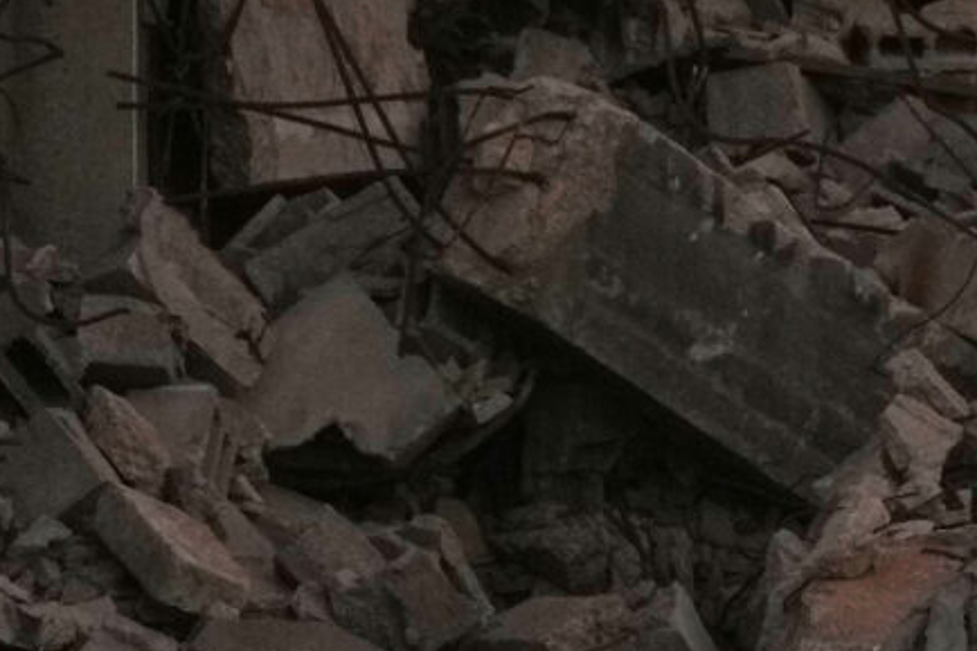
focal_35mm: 1091
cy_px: -136
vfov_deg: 1.3
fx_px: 29596
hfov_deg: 1.9
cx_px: 2062
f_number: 5.6
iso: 1000
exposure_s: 1/1250
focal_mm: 185
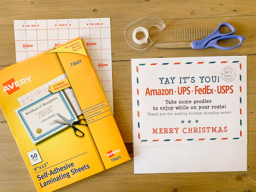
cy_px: 96
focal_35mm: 26
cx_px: 128
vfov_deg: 53.1
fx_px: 192
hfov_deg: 67.3
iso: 100
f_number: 1.8
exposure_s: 1/90
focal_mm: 4.25
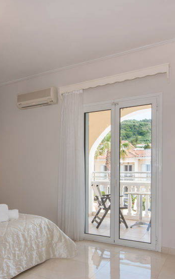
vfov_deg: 62.2
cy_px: 170
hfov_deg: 41.5
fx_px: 229
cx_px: 66
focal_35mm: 30
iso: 100
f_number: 14
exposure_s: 1/25
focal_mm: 16
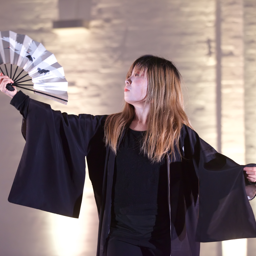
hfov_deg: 12.4
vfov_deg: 12.4
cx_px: 131
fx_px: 1180
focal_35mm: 141
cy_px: 128
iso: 900
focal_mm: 110
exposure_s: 1/100
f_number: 2.8
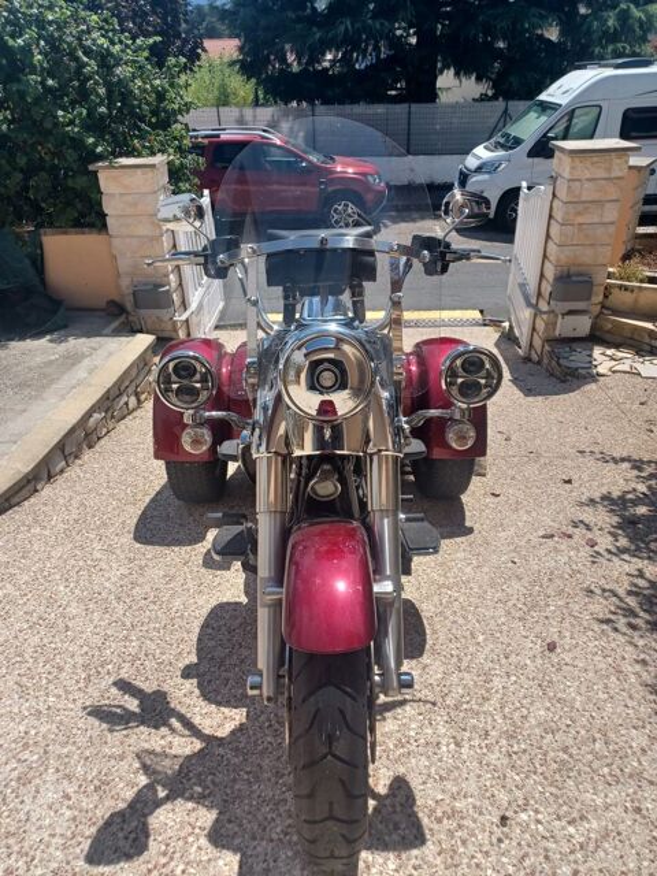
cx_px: 328
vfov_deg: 69.4
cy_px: 438
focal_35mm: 25
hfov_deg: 54.9
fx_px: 633
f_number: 1.8
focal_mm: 4.6
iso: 32
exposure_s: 1/538
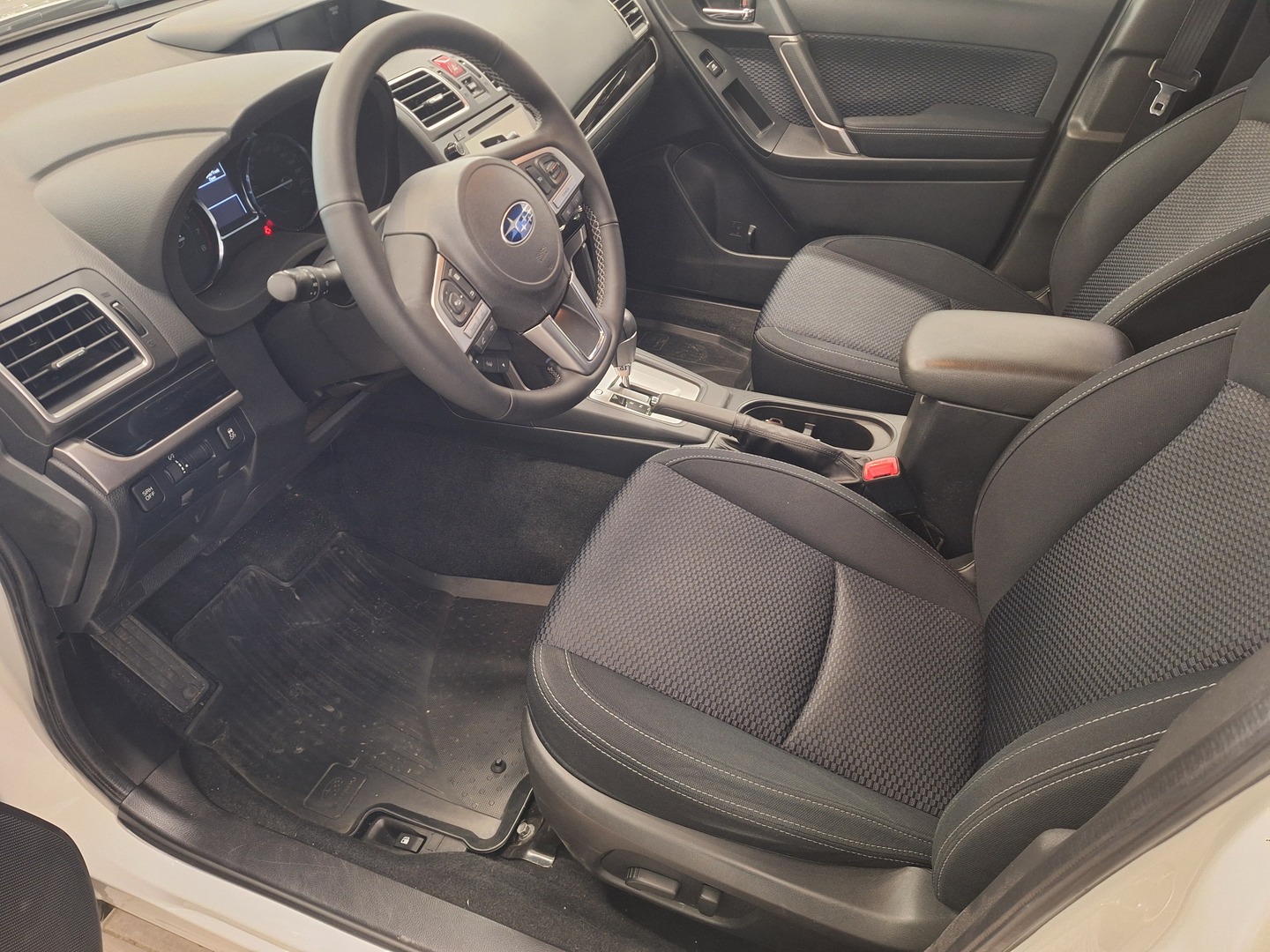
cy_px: 476
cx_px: 635
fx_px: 844
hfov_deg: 73.9
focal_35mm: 23
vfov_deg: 58.9
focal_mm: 5.54
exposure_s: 1/20
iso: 320
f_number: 1.8
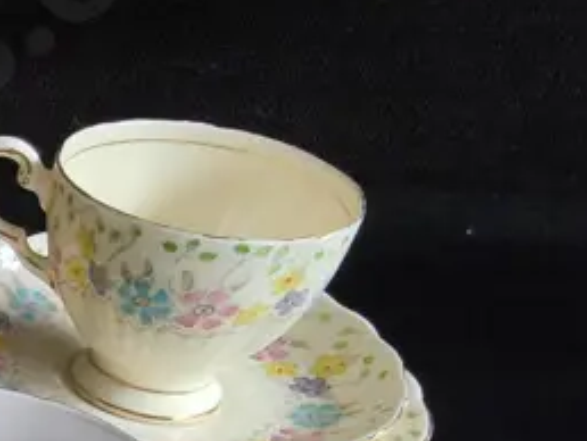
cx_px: -562
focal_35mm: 107
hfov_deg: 15.1
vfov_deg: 13.6
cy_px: 452
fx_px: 1816
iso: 125
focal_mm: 2.87
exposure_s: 1/100
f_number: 2
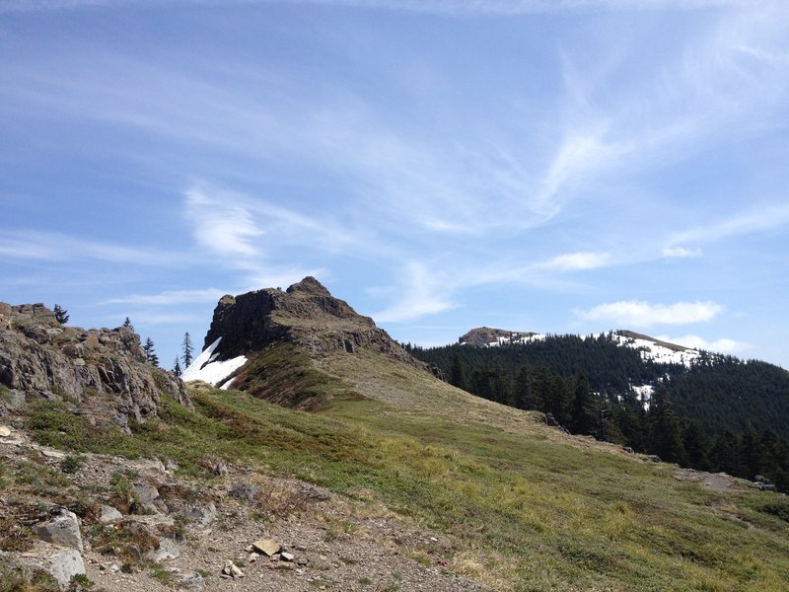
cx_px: 394
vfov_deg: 40.7
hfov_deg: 52.6
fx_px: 798
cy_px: 296
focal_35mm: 35
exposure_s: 1/1905
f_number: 2.4
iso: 64
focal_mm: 4.28
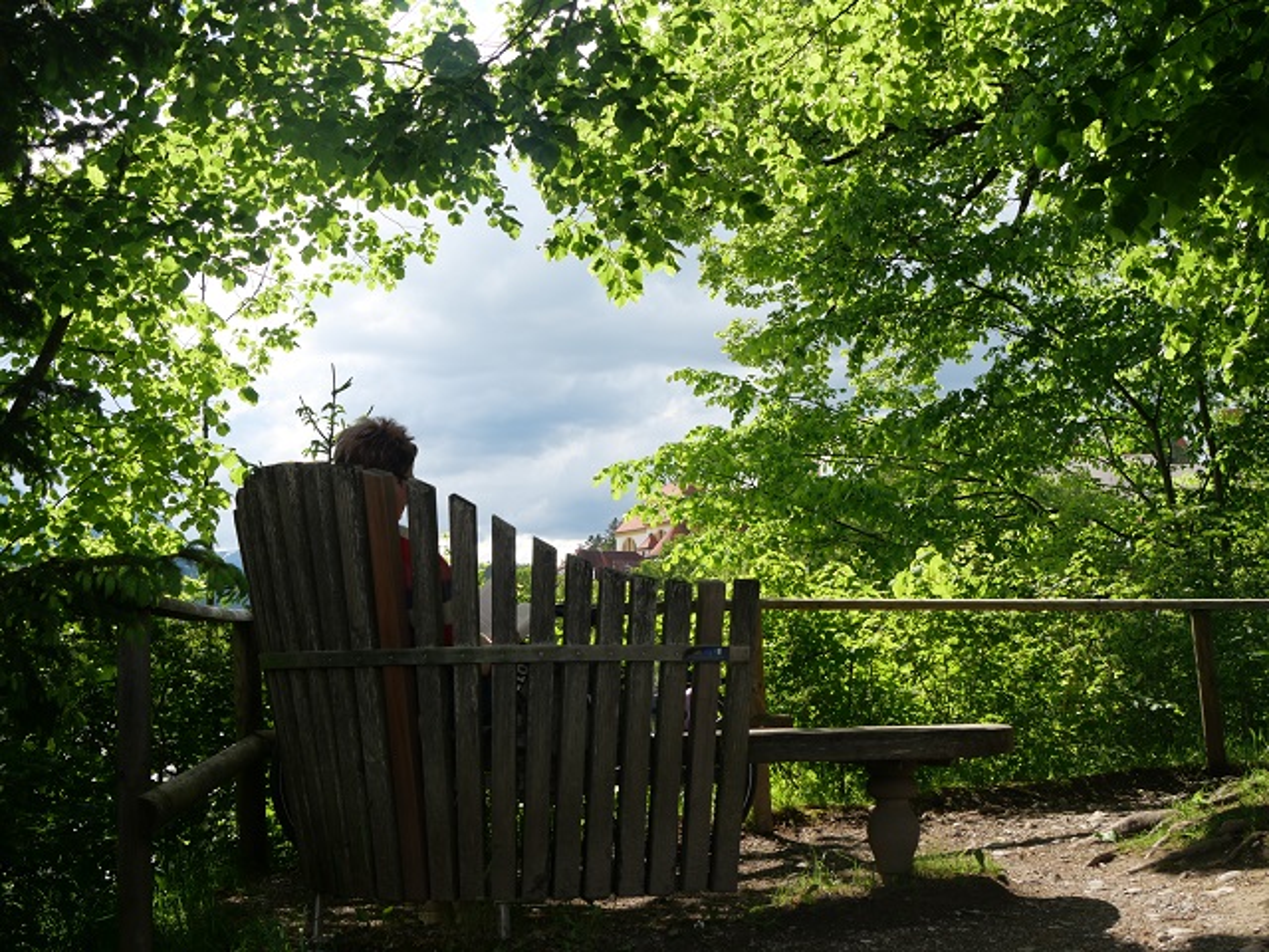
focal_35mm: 42
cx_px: 634
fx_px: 1540
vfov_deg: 34.3
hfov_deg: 44.8
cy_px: 476
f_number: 5.6
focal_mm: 21
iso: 200
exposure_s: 1/200
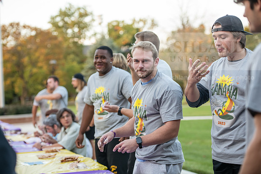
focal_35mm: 85
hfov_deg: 23.9
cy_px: 87
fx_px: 616
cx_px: 130
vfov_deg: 16.1
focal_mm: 85
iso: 1000
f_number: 3.2
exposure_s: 1/320
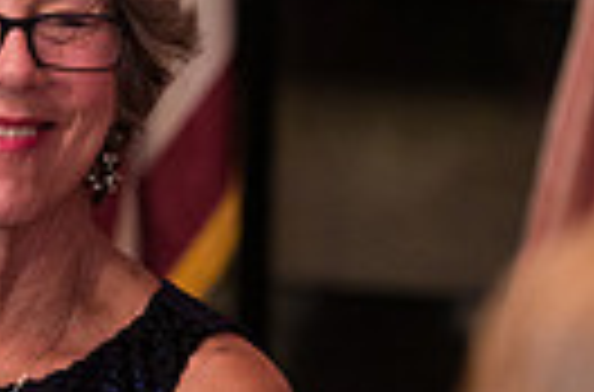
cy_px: 134
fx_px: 10572
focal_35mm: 643
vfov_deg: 2.1
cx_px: 83
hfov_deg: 3.2
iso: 3200
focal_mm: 145
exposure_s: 1/200
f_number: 3.2
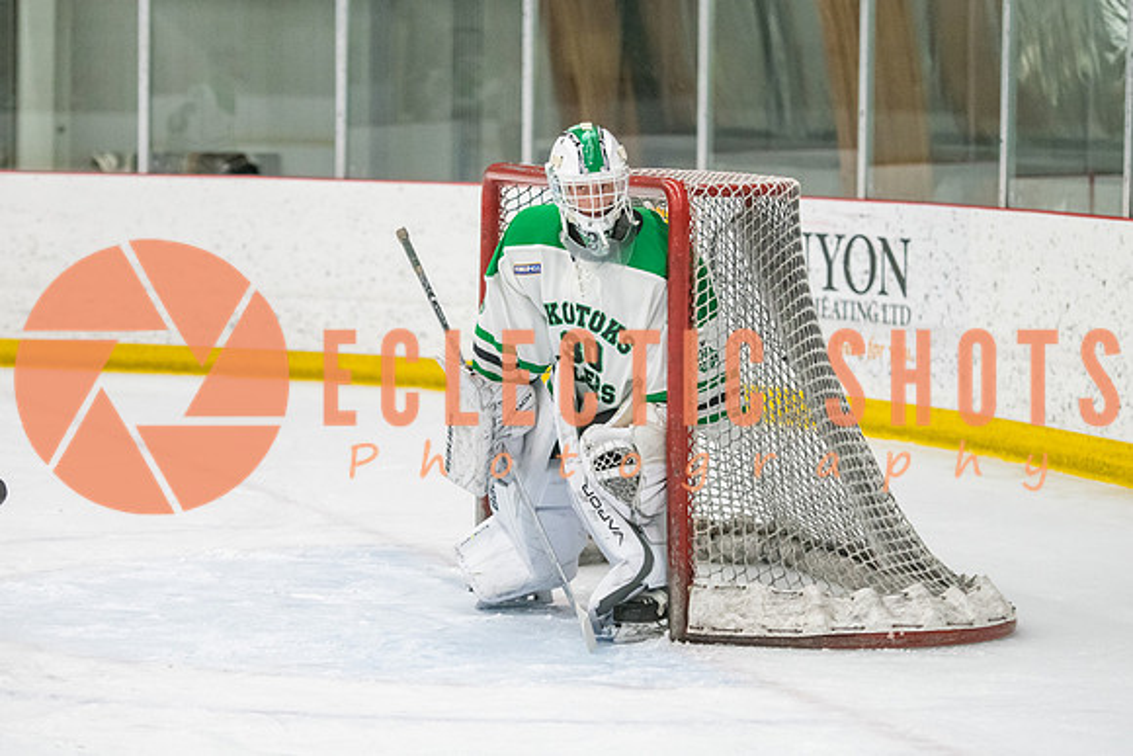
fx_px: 4849
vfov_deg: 8.9
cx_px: 566
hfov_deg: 13.3
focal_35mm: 154
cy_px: 276
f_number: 2.8
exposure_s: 1/800
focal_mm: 110
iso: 4000
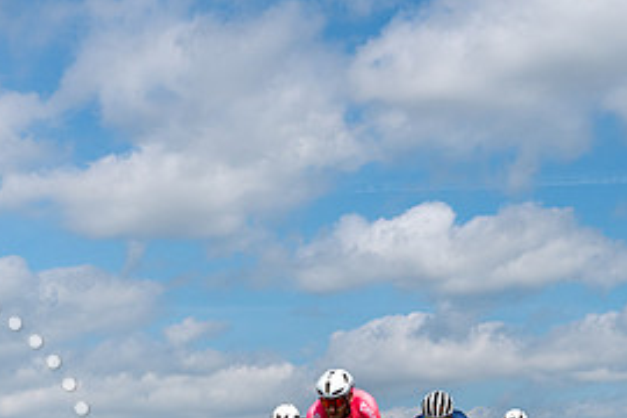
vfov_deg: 12.3
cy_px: 503
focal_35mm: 109
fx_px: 1898
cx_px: 287
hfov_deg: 18.8
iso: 100
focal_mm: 35
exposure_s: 1/1250
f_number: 6.3
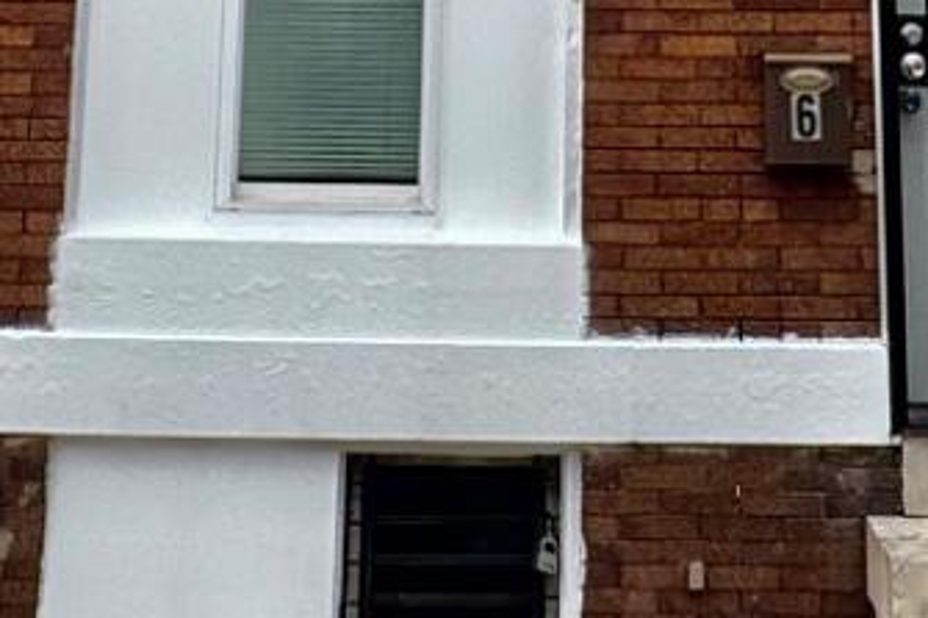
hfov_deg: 22.8
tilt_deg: +12.4
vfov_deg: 13.5
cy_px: -557
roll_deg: -0.9
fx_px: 2293
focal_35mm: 89
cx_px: 554
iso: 50
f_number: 2.2
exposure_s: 1/1236
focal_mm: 2.22
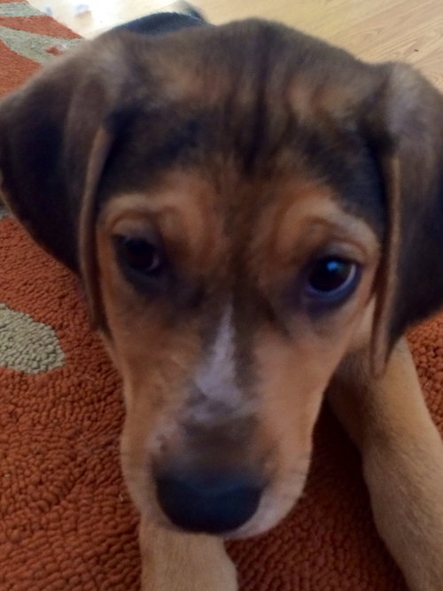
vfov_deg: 60.0
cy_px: 296
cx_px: 222
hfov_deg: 46.8
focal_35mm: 30
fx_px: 512
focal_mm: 4.12
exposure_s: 1/30
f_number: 2.2
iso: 250
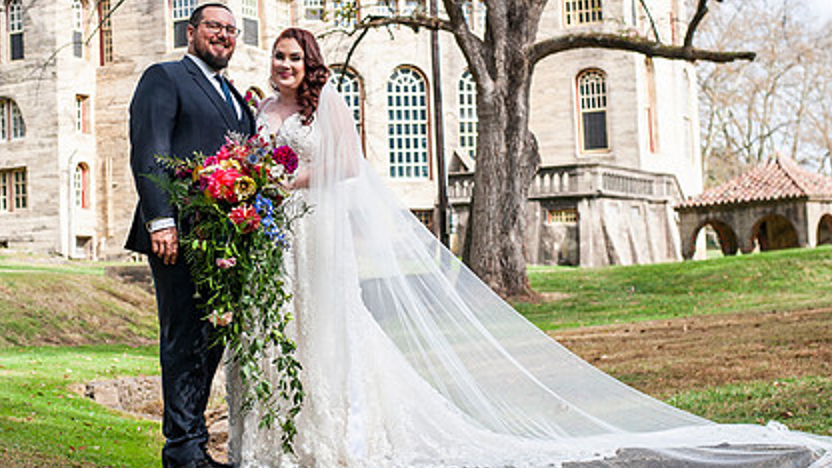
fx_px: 1610
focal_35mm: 73
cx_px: 354
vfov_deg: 16.5
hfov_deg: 28.9
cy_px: 178
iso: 400
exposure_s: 1/1600
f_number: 4
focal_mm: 50
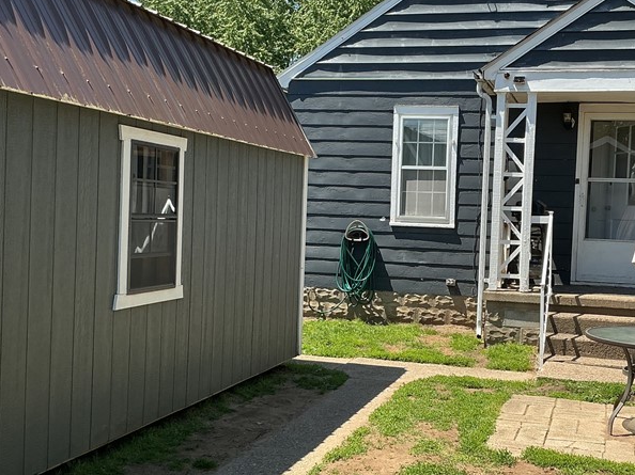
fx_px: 917
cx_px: 389
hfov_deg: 38.0
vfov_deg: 29.1
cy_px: 253
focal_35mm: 50
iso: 25
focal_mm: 3
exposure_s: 1/1098
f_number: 1.8
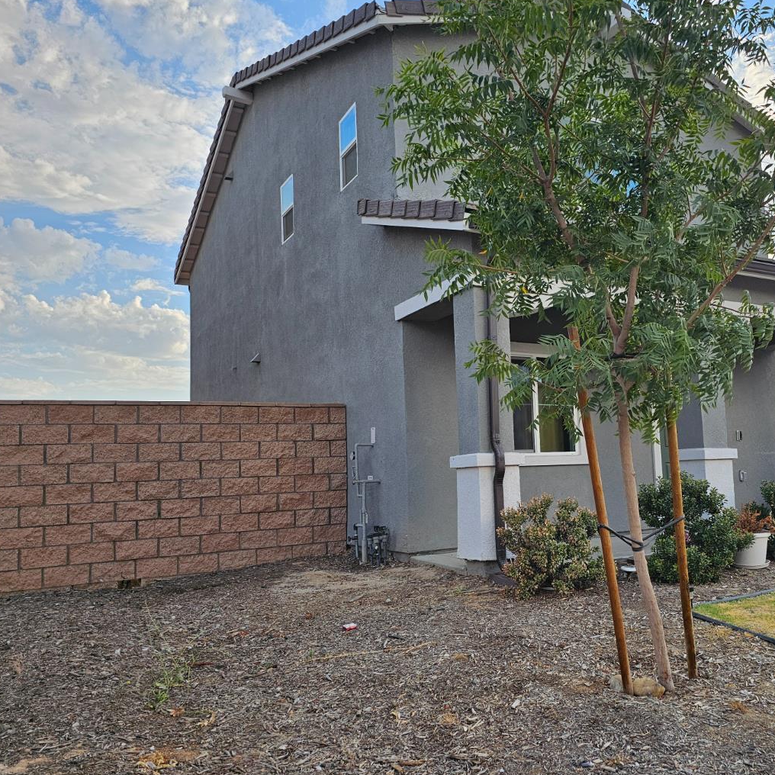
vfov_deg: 54.0
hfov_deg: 52.8
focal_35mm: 30
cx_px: 528
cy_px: 396
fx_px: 760
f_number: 1.7
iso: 20
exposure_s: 1/719
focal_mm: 6.3
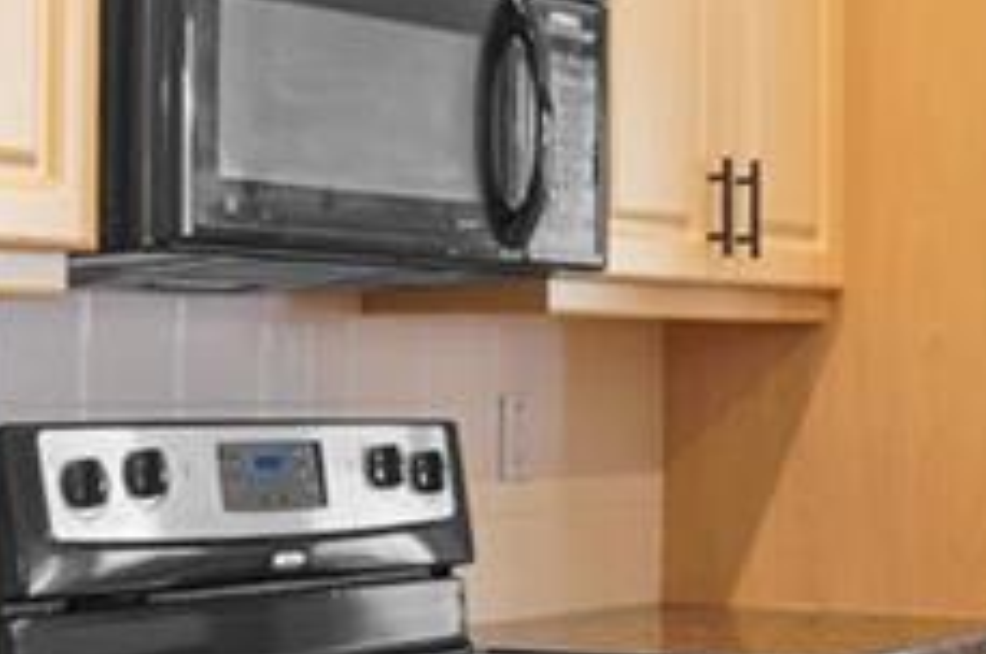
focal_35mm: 98
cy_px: 413
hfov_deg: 20.5
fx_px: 2680
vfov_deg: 13.9
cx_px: 844
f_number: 8
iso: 200
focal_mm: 14
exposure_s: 1/1.25
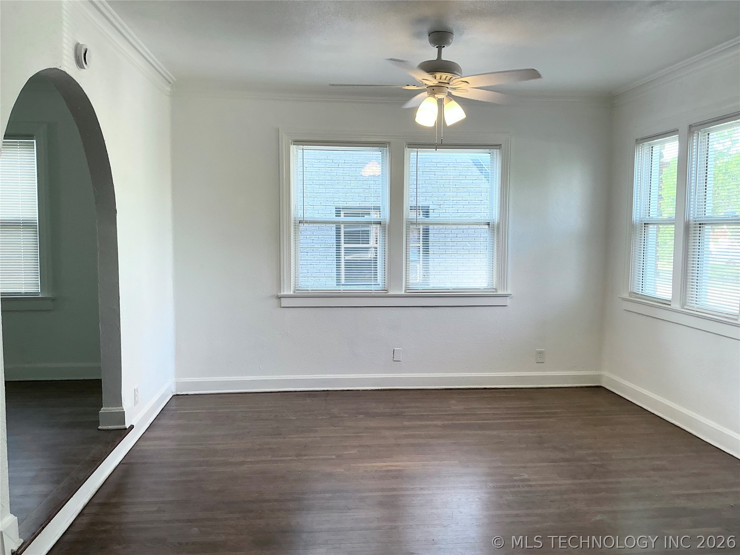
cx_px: 370
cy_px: 278
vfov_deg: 48.2
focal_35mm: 29
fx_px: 620
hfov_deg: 61.7
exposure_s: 1/120
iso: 64
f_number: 1.8
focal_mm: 3
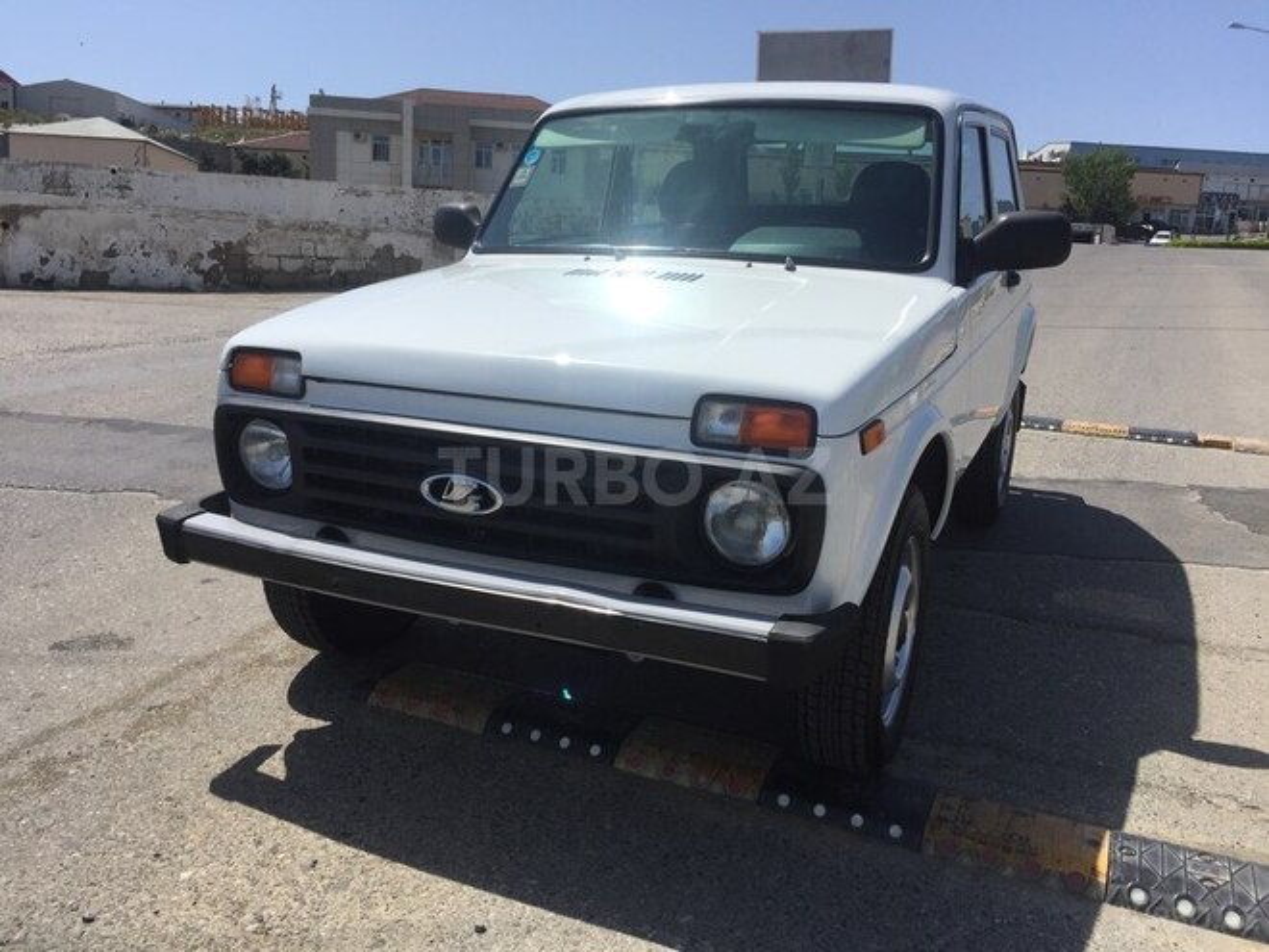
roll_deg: -1.1
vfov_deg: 48.2
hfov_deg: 61.7
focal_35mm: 29
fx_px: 1063
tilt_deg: -8.7
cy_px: 476
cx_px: 634
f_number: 2.2
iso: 32
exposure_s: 1/3968
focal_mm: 4.15
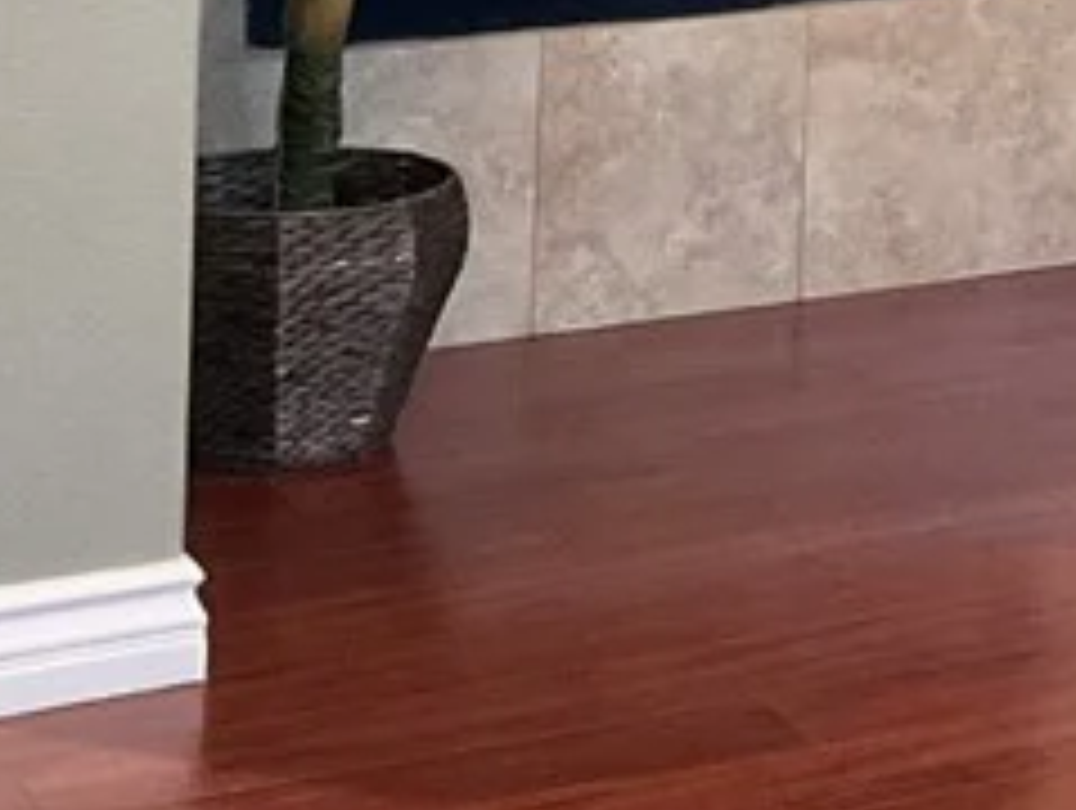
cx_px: 1549
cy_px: -702
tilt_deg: +0.7
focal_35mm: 124
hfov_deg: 14.9
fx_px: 3860
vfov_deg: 11.1
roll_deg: -1.4
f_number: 1.8
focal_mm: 3
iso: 250
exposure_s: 1/40
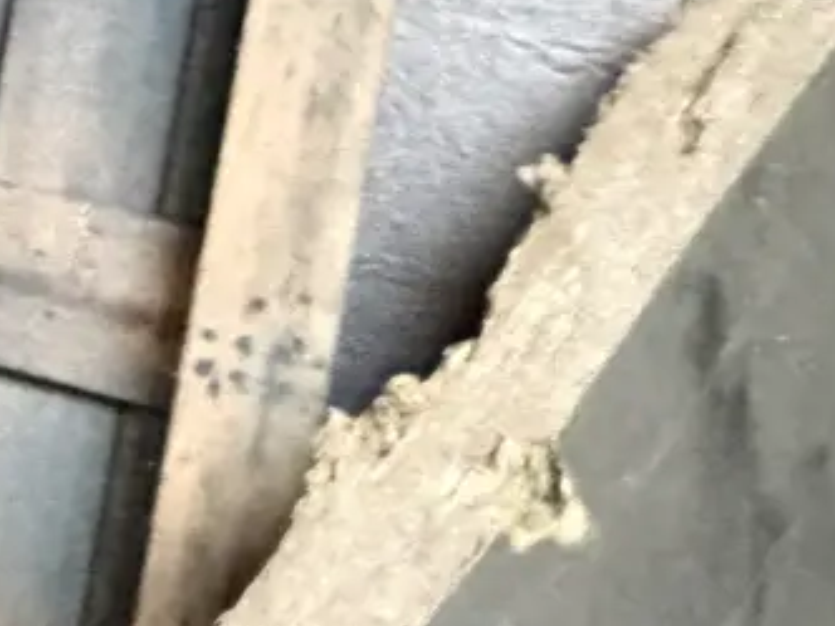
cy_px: -138
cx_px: -425
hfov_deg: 20.5
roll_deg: +12.2
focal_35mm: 81
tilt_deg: -26.9
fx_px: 1954
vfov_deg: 17.3
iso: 1000
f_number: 2.2
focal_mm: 2.22
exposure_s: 1/60
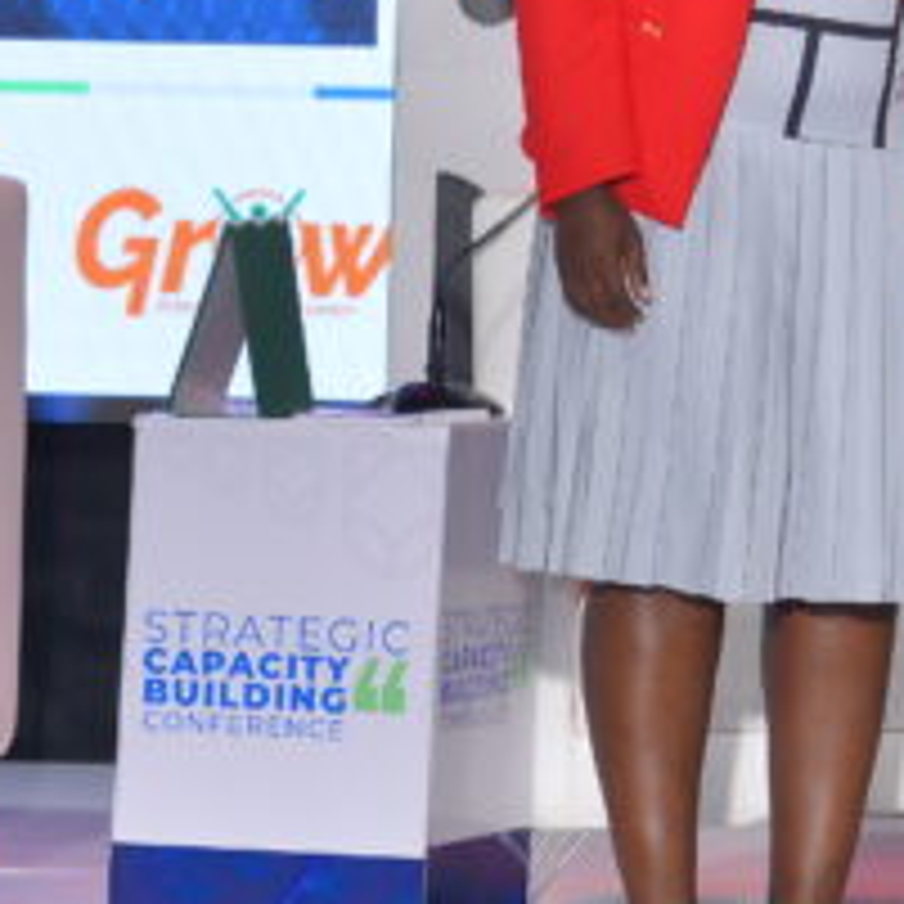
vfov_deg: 7.0
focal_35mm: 248
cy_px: -218
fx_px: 7327
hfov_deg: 6.7
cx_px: 2145
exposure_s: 1/125
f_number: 6.3
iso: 500
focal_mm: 50
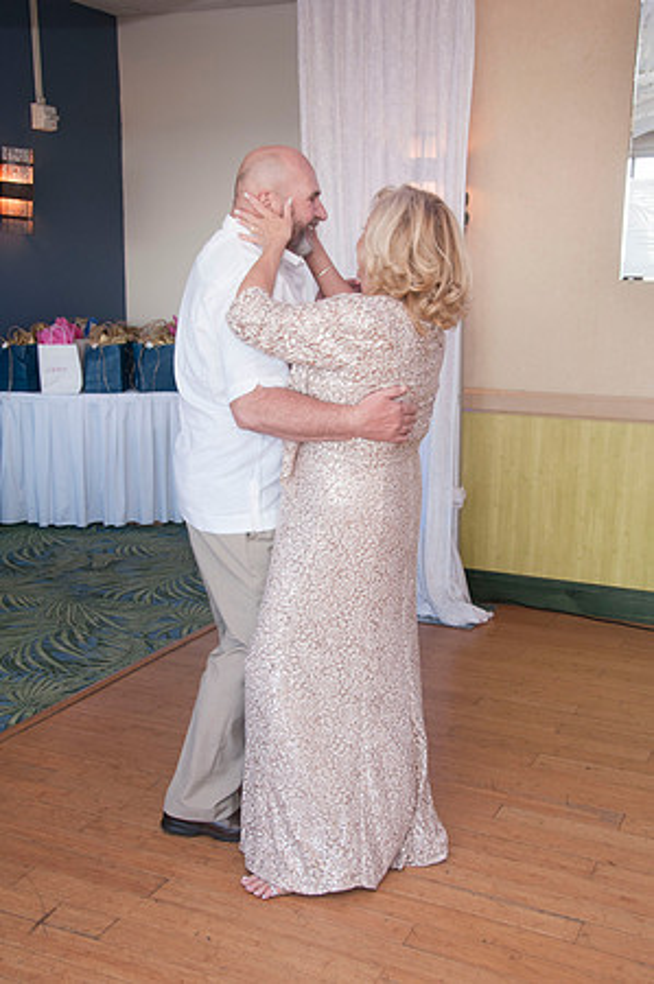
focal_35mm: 42
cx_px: 327
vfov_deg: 46.4
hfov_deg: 31.8
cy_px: 492
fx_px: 1147
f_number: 5.6
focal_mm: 28
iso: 400
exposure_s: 1/60
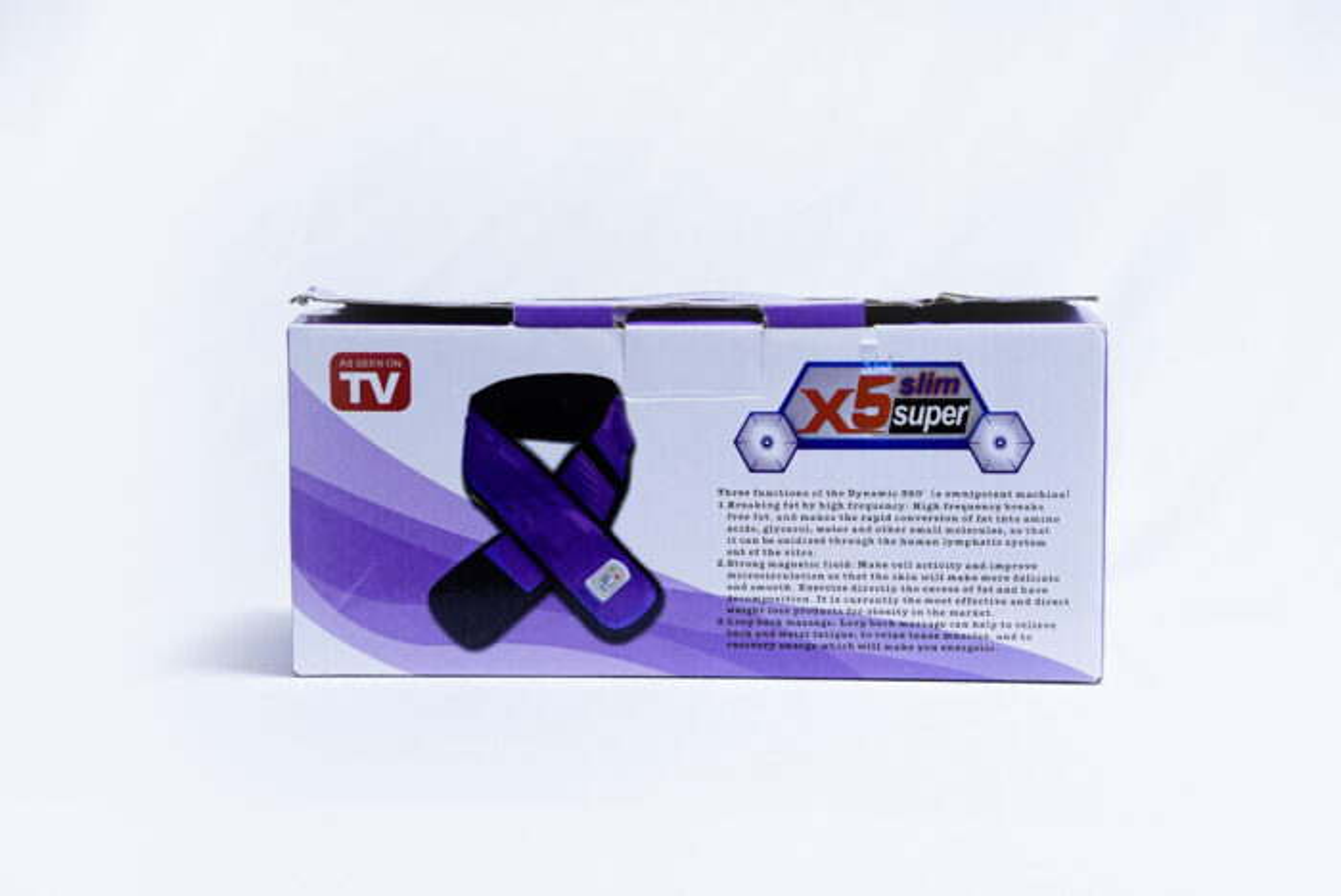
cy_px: 448
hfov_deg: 28.8
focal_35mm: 70
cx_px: 670
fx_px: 2610
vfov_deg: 19.5
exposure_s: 1/160
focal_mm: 70
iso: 3200
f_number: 9
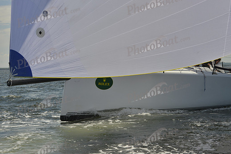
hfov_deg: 25.7
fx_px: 507
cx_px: 104
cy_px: 74
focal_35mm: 79
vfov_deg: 17.3
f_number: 9
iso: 280
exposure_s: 1/1600
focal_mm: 70
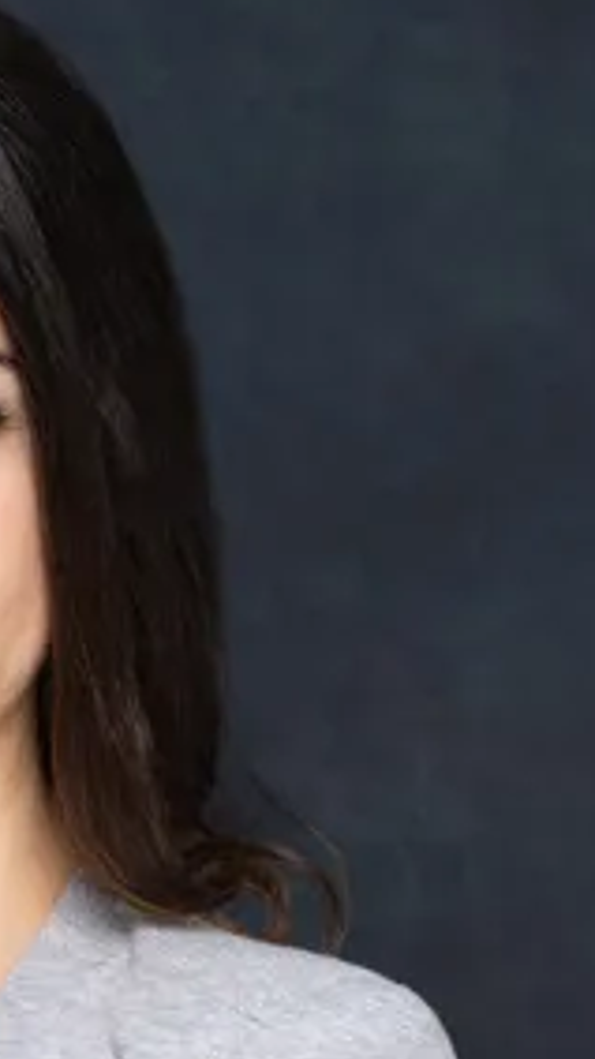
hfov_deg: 4.8
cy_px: 1212
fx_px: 7074
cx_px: -223
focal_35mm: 252
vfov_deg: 8.5
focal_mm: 85
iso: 100
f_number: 5.6
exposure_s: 1/200
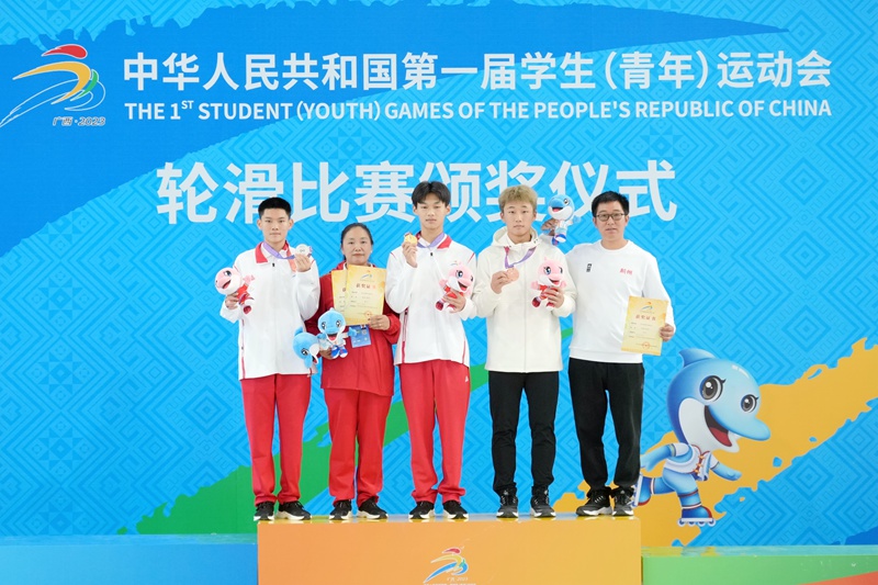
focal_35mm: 111
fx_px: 2706
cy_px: 292
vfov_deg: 12.3
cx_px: 439
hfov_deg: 18.4
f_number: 4
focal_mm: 74
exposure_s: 1/500
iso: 1250
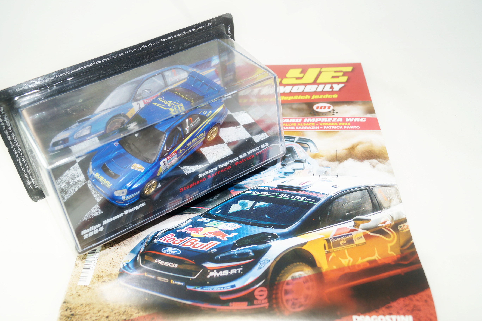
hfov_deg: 57.2
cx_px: 241
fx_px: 442
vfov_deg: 40.0
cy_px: 160
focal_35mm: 33
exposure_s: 1/160
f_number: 5
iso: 100
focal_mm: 22
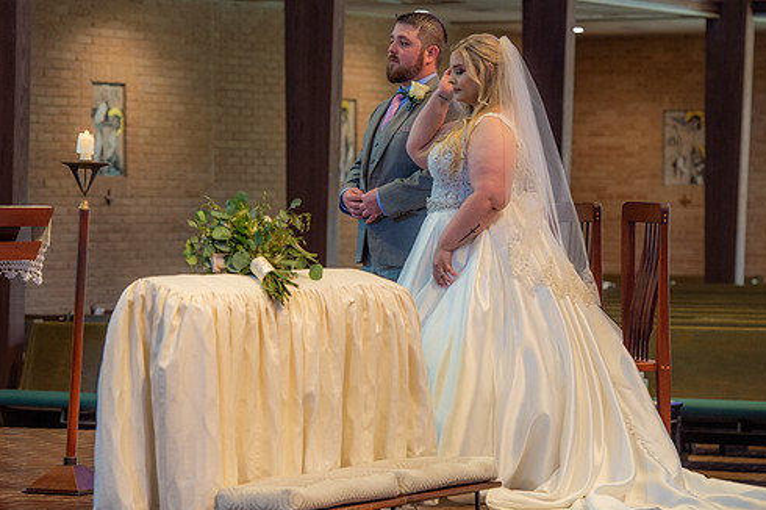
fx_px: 3274
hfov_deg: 13.3
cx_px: 427
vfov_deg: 8.9
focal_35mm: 154
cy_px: 252
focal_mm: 130
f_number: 4.5
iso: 1250
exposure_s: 1/125
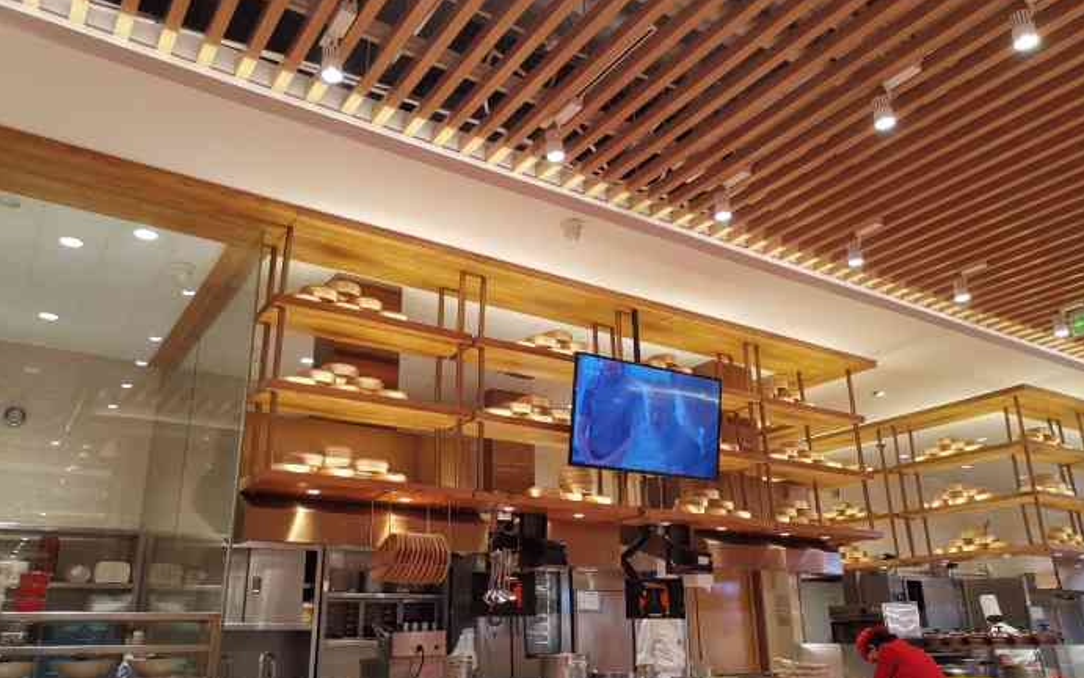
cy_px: 373
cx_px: 544
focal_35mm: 29
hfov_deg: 64.6
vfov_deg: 43.1
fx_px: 857
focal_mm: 4.75
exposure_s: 1/100
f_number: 1.8
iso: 160
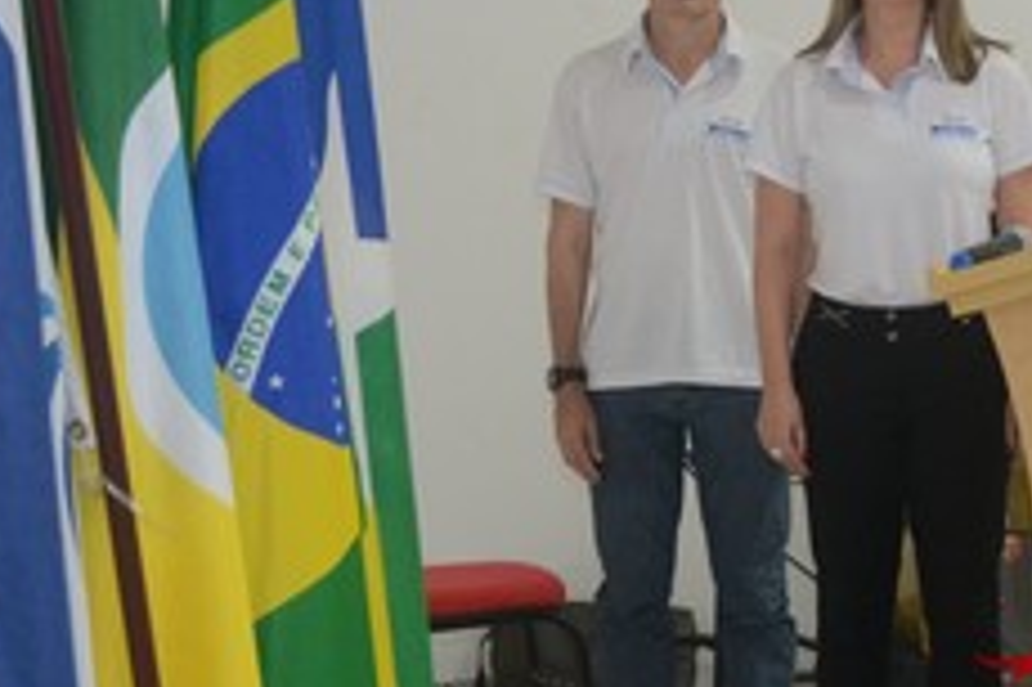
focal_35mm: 182
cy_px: 260
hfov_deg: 11.3
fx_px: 5213
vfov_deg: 7.5
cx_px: 579
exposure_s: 1/80
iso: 1600
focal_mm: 62
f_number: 5
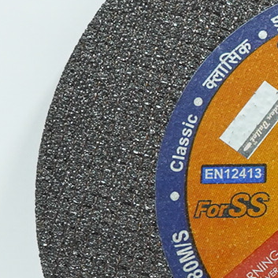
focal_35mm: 199
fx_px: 1808
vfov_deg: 8.8
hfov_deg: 8.0
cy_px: 190
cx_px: 706
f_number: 8
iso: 800
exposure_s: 1/4
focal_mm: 28
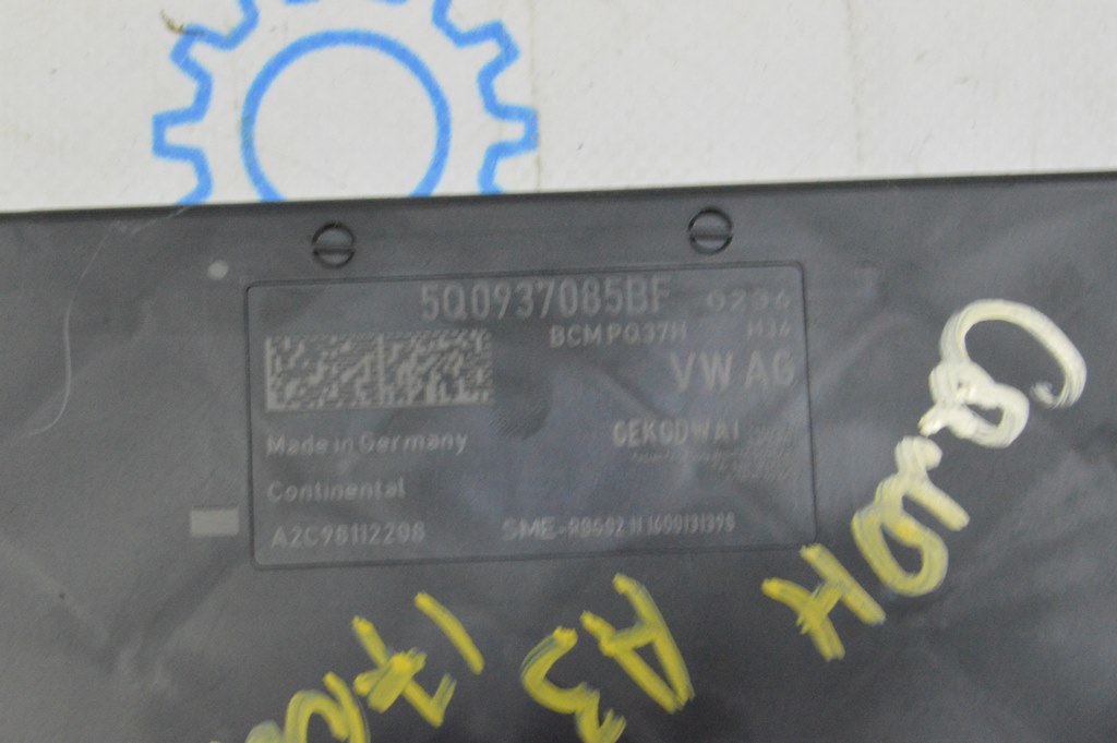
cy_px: 372
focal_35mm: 82
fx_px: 2558
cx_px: 558
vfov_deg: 16.5
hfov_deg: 24.6
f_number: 20
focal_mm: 55
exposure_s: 1/15
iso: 6400
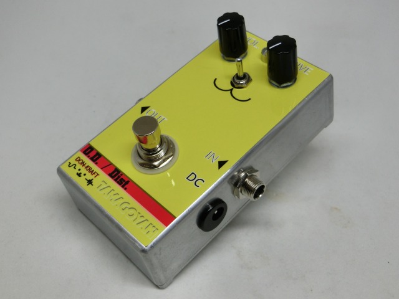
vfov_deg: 32.2
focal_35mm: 45
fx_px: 519
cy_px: 150
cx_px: 200
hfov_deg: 42.1
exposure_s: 1/125
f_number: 4.4
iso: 80
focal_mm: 8
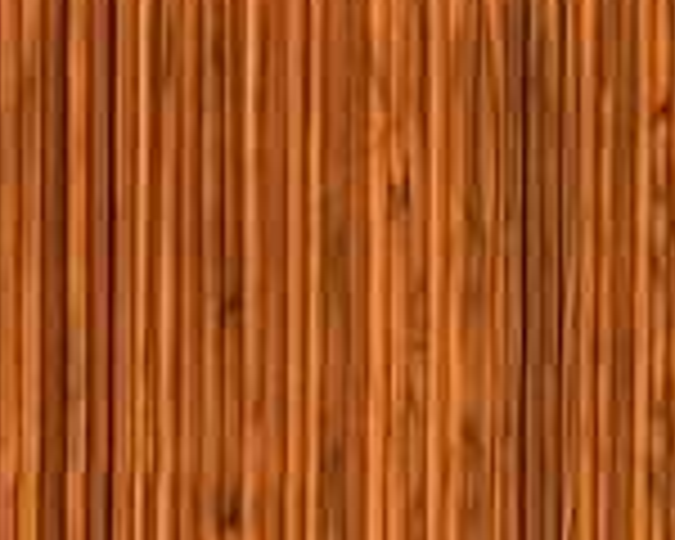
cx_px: 1580
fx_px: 2357
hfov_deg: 12.8
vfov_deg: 11.1
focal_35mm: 118
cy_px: -742
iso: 100
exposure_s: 1/3
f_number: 4.5
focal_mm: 14
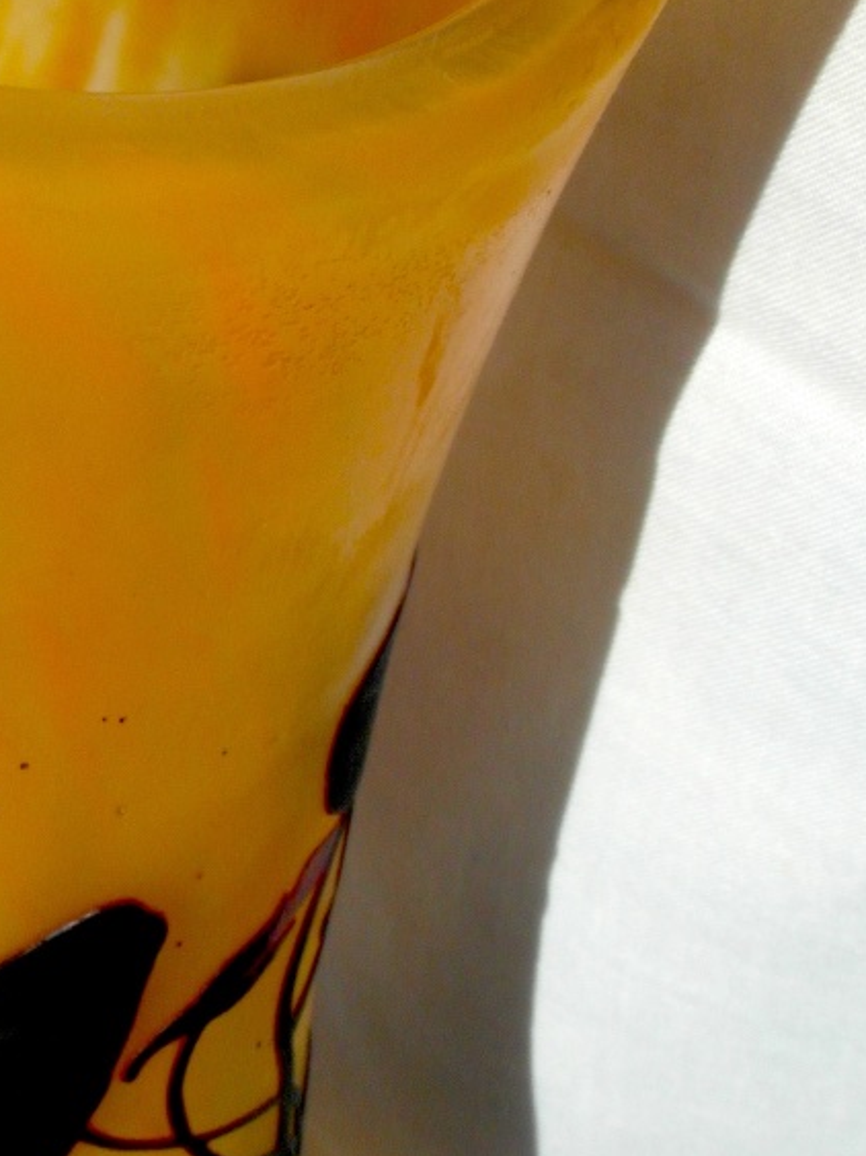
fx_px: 3771
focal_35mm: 113
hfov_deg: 13.0
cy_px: 466
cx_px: 41
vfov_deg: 17.4
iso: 80
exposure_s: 1/350
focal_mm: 8.7
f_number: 7.6
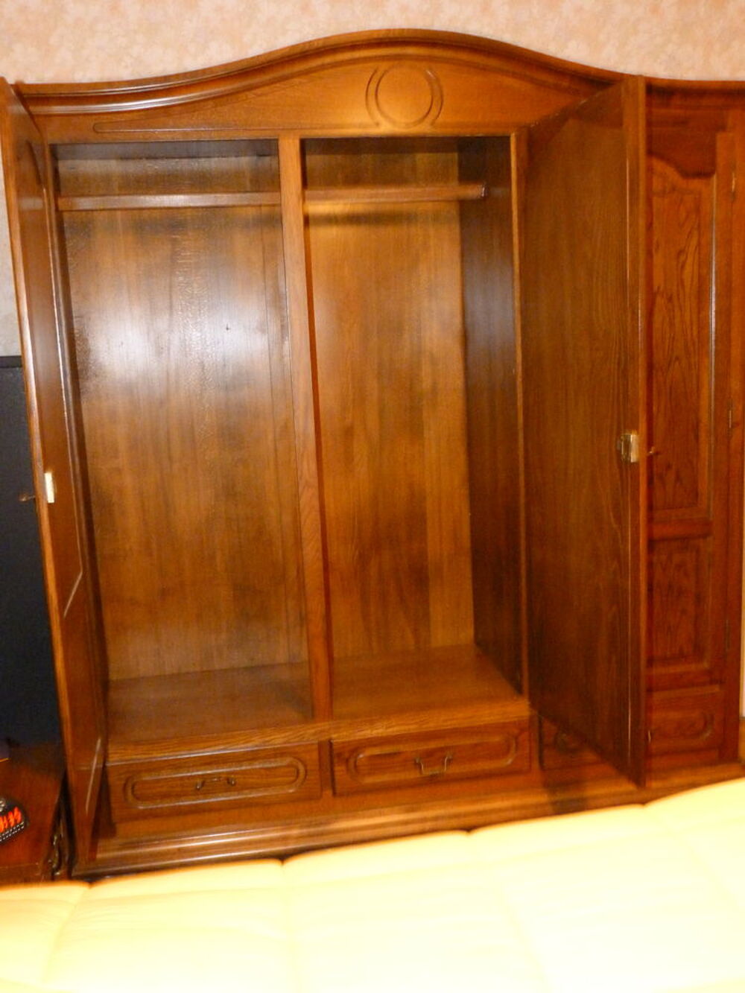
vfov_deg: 55.3
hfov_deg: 43.0
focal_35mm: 33
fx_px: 947
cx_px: 372
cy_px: 496
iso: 800
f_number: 3
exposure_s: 1/6
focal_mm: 5.9
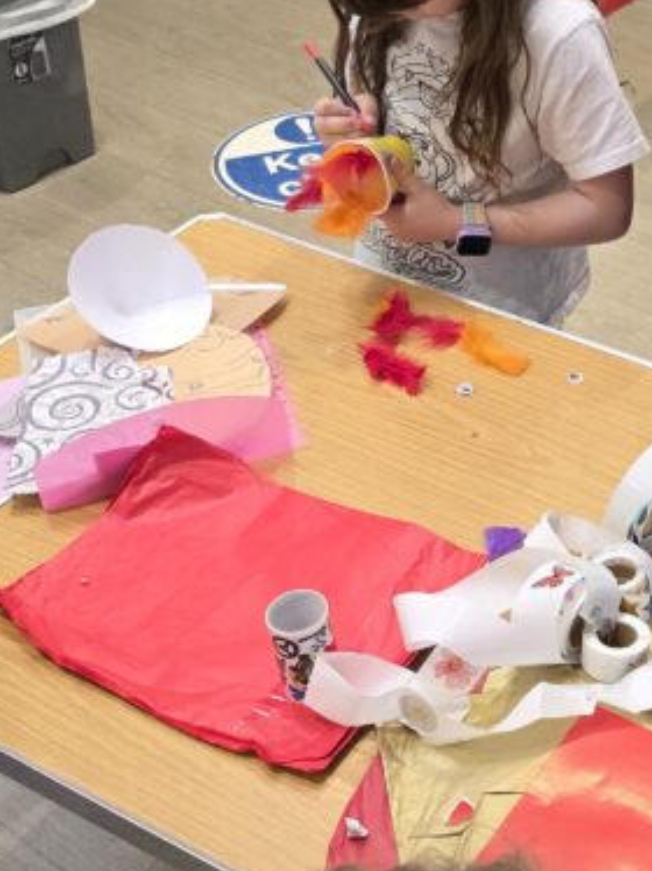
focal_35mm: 63
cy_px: 347
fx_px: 1584
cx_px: 659
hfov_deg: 22.3
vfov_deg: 30.7
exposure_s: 1/100
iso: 250
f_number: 1.7
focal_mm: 6.3
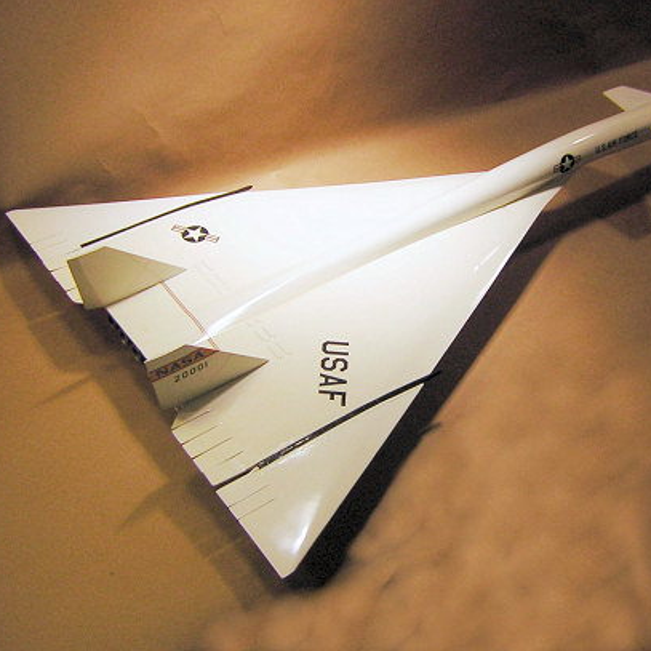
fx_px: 915
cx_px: 419
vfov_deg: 39.2
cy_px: 328
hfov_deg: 38.8
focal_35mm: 43
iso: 50
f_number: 2.6
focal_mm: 4.7
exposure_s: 1/312
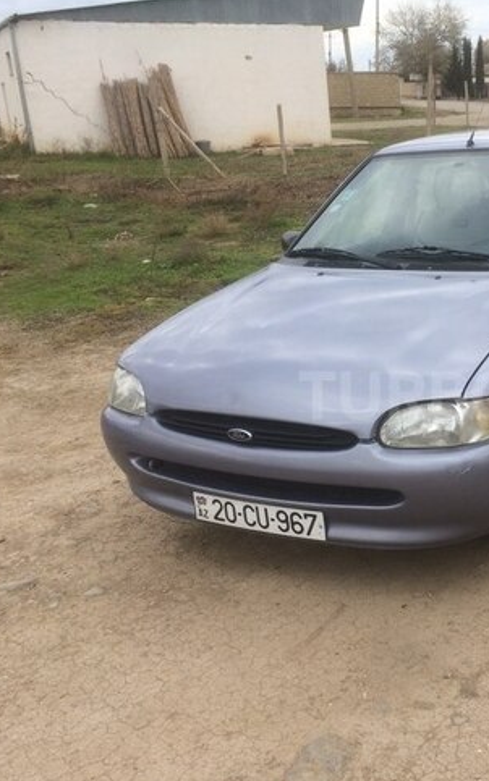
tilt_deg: -20.3
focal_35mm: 42
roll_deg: -0.3
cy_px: 395
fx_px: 895
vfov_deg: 47.2
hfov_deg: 29.0
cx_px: 465
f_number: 2.2
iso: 32
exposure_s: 1/461
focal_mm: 4.15
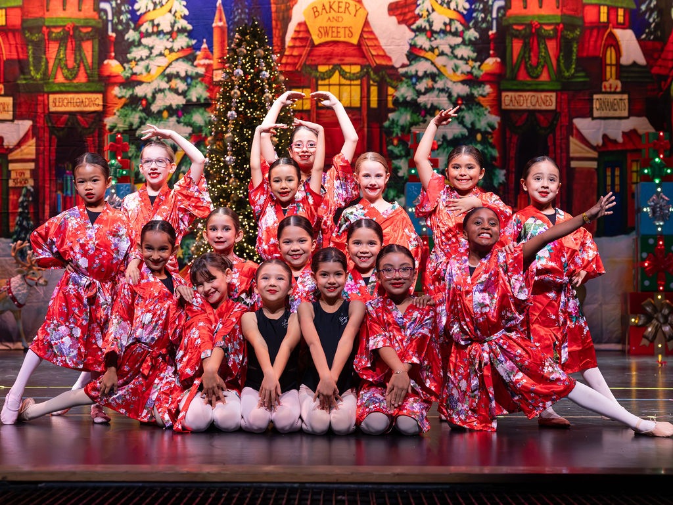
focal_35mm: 63
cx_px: 314
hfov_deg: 30.6
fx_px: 1229
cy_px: 253
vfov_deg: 23.2
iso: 4000
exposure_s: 1/500
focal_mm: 58
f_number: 4.5
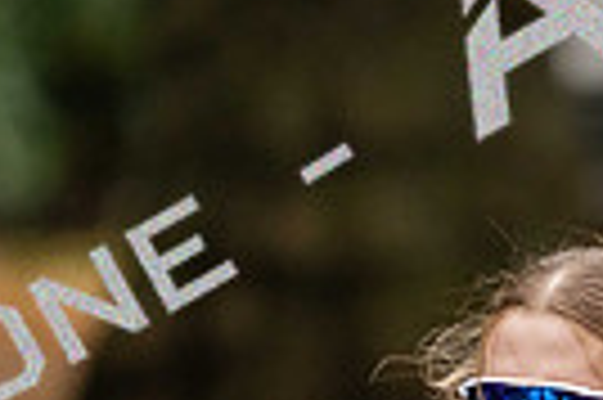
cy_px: 798
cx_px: 706
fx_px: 28975
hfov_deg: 1.2
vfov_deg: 0.8
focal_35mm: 1732
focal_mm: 400
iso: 2200
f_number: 4.5
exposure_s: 1/2500
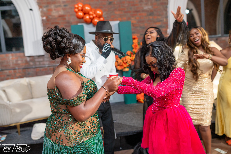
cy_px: 77
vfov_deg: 37.8
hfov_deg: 54.5
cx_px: 116
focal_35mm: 35
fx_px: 224
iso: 500
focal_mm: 35
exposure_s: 1/160
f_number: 2.5
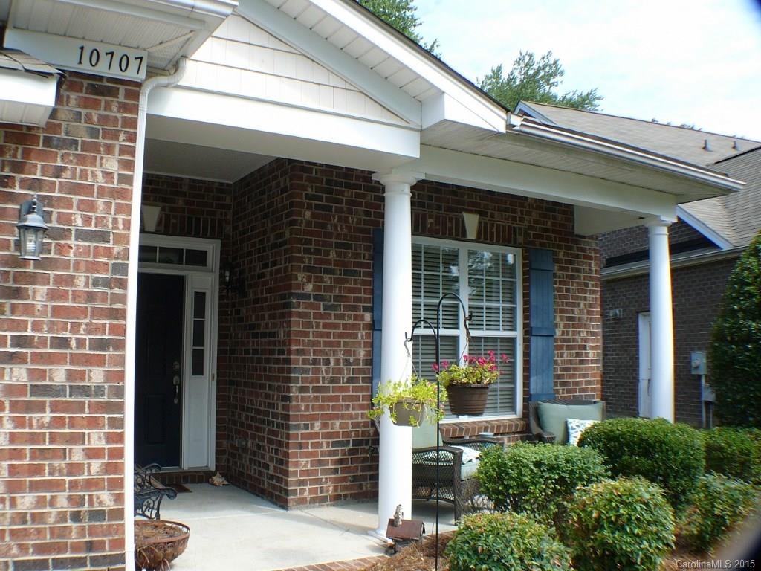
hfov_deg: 42.1
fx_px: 989
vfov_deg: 32.2
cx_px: 380
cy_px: 286
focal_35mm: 45
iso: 80
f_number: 3.2
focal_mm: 6.7
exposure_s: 1/400
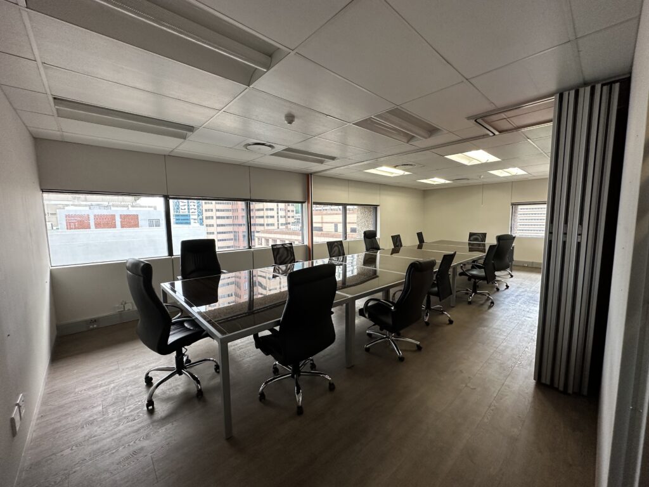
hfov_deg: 102.1
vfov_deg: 85.7
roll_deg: +1.4
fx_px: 262
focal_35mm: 14
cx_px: 324
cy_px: 244
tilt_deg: -5.6
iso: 160
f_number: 2.2
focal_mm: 2.22
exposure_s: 1/50
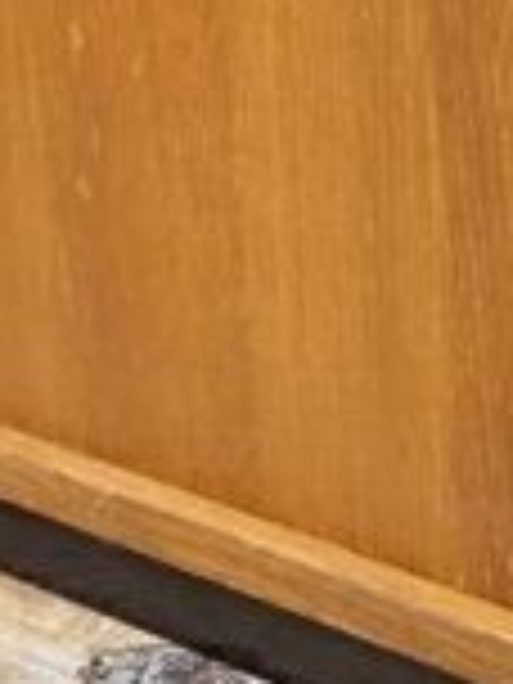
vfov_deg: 15.6
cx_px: 774
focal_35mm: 122
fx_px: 2411
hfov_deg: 11.6
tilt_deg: -13.1
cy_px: -126
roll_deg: +1.7
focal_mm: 4.15
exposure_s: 1/17
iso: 100
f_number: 2.2
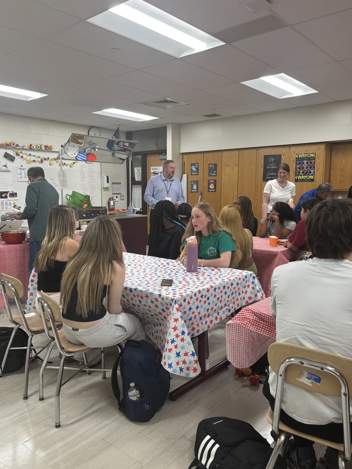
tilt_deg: -7.8
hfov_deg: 49.7
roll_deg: -1.3
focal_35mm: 28
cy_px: 237
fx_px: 380
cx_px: 167
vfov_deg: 63.4
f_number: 1.6
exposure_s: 1/120
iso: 125
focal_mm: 5.96
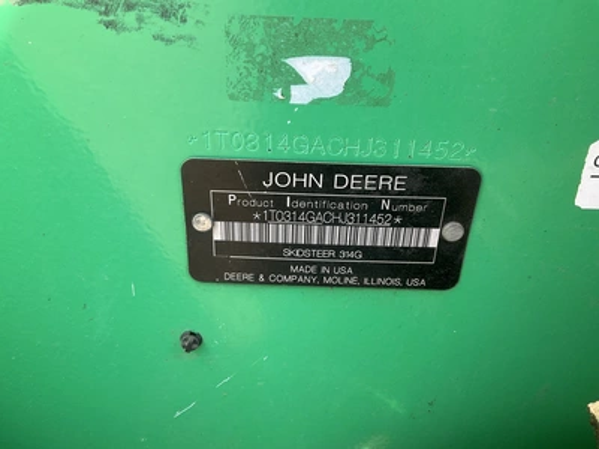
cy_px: 224
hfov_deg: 61.7
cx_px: 300
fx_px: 502
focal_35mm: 29
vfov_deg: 48.2
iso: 16
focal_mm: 3
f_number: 1.8
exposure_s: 1/129
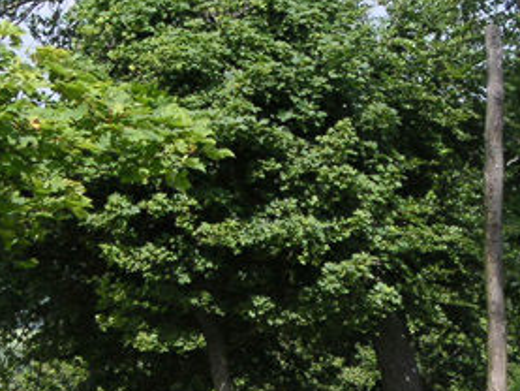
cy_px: 423
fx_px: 1939
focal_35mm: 129
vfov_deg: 11.3
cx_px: 231
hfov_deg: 15.3
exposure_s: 1/750
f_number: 3
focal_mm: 8.5
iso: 50
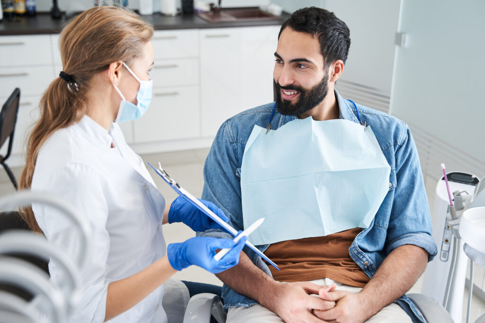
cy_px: 162
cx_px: 242
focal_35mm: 47
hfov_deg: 41.9
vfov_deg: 28.7
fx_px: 633
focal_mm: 47
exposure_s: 1/160
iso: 125
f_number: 3.2
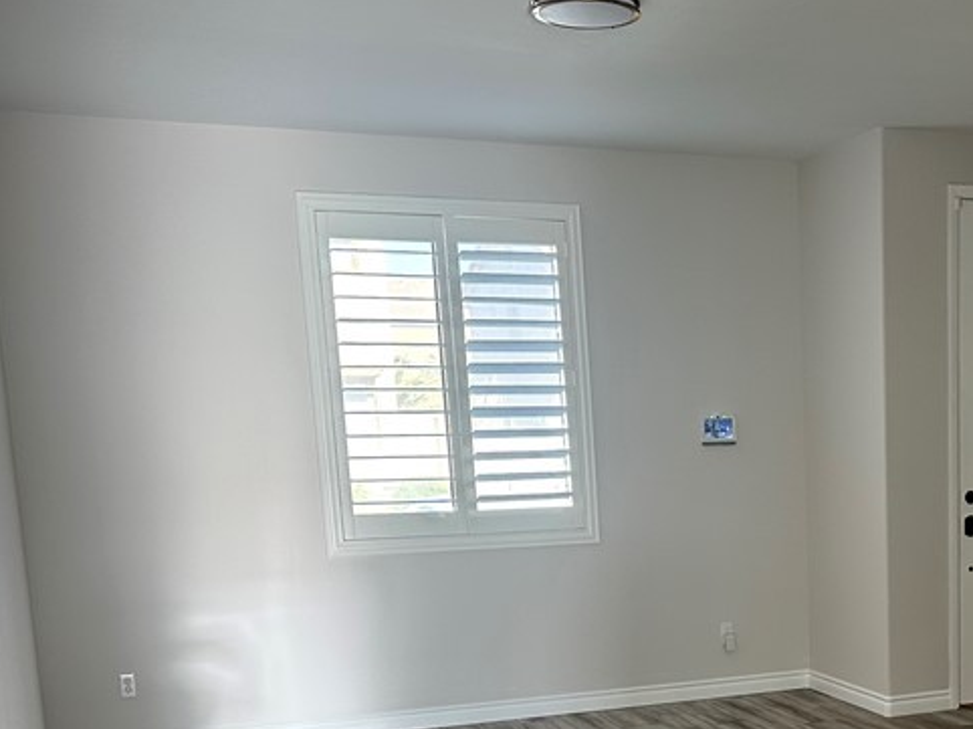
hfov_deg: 35.7
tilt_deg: -10.1
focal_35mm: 51
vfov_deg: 27.4
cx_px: 836
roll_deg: +0.9
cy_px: 668
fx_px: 1433
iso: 160
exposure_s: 1/121
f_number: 1.78
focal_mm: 6.86
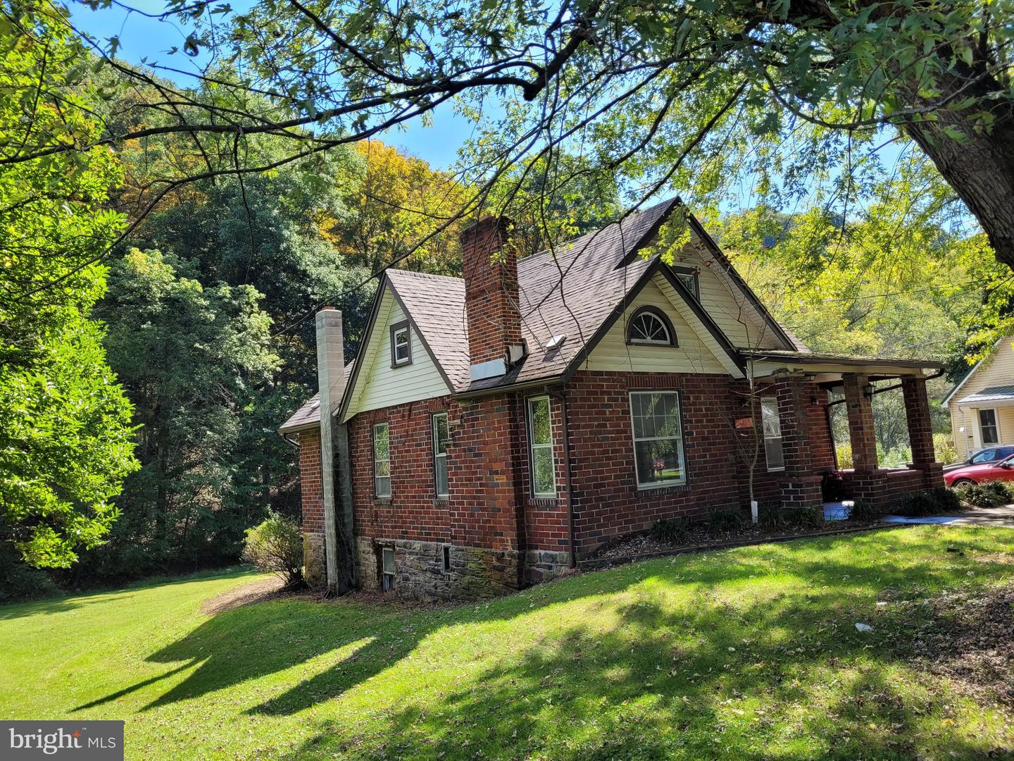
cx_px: 507
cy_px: 380
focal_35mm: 26
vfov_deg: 53.1
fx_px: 762
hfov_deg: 67.3
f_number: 1.8
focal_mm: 5.4
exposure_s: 1/634
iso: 40
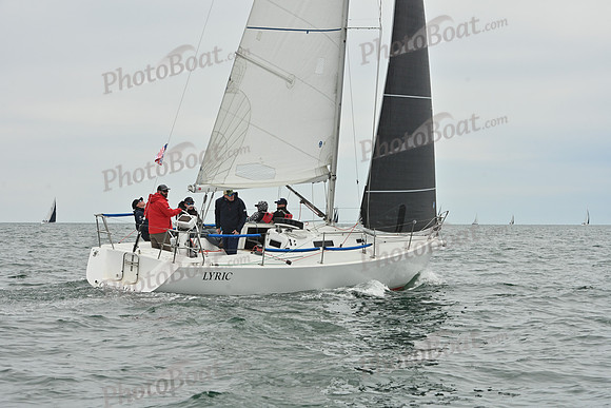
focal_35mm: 98
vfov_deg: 14.0
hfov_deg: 20.8
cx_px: 306
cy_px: 204
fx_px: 1664
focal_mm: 98
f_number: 11
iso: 320
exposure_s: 1/1250
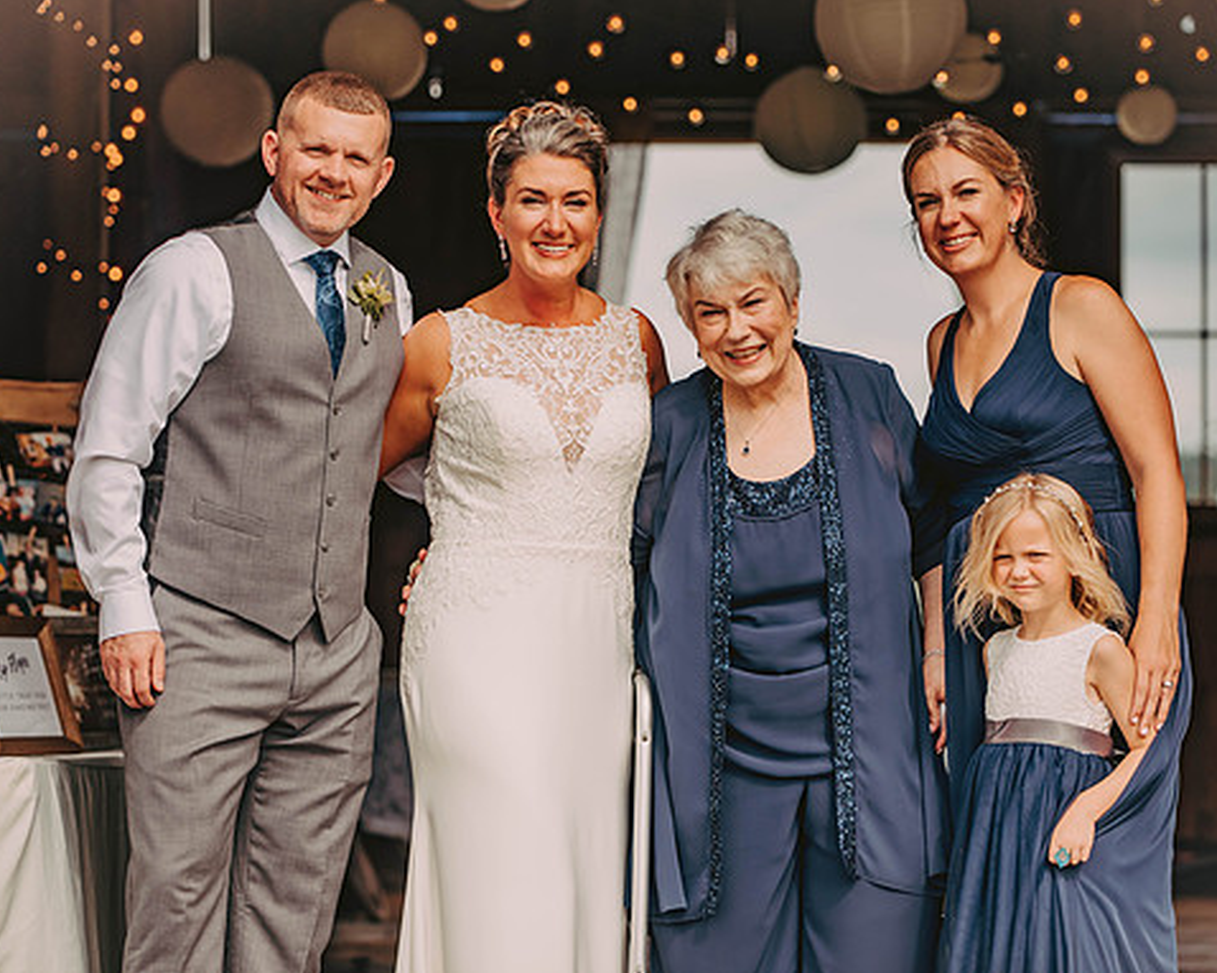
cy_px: 465
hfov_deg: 15.9
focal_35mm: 121
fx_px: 4356
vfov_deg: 12.7
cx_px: 649
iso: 200
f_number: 2.8
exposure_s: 1/2500
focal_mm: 102
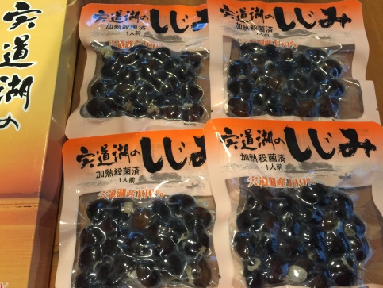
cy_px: 143
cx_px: 192
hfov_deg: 59.9
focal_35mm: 30
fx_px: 332
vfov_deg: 46.9
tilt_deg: -69.9
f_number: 2.2
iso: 80
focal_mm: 4.15
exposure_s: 1/4
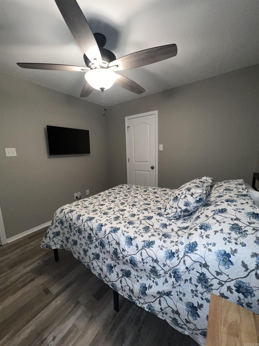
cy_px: 173
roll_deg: +2.1
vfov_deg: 106.2
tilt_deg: -9.3
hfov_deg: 89.9
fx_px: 130
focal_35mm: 13
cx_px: 130
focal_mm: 1.57
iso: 100
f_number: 1.8
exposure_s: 1/60
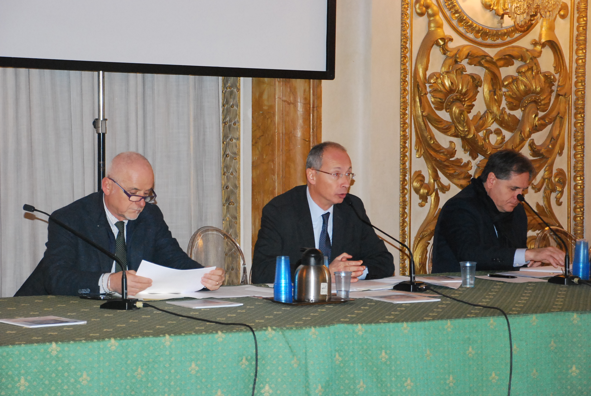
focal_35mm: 99
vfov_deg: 13.9
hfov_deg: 20.6
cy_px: 198
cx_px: 296
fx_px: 1627
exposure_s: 1/60
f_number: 5.3
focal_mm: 66
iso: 1400
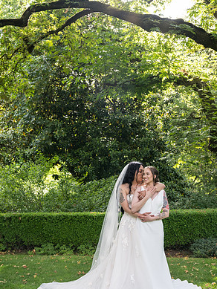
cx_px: 110
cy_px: 152
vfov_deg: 38.2
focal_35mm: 50
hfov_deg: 29.1
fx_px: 418
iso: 640
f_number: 4
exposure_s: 1/320
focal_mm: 45
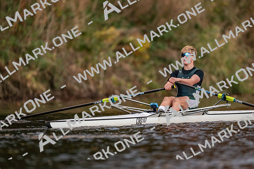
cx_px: 127
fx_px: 4232
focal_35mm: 600
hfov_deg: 3.4
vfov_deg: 2.3
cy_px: 84
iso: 5000
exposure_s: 1/2000
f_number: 4
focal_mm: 600
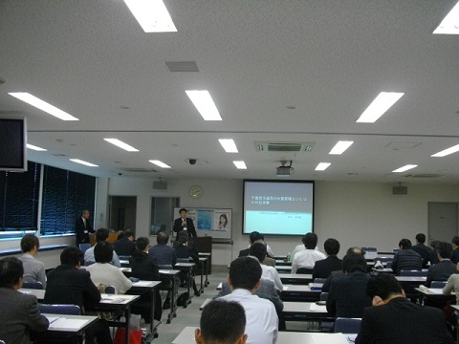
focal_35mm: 32
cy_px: 172
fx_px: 424
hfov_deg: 56.8
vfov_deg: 44.2
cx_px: 230
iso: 200
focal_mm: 5.7
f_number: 2.9
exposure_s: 1/80
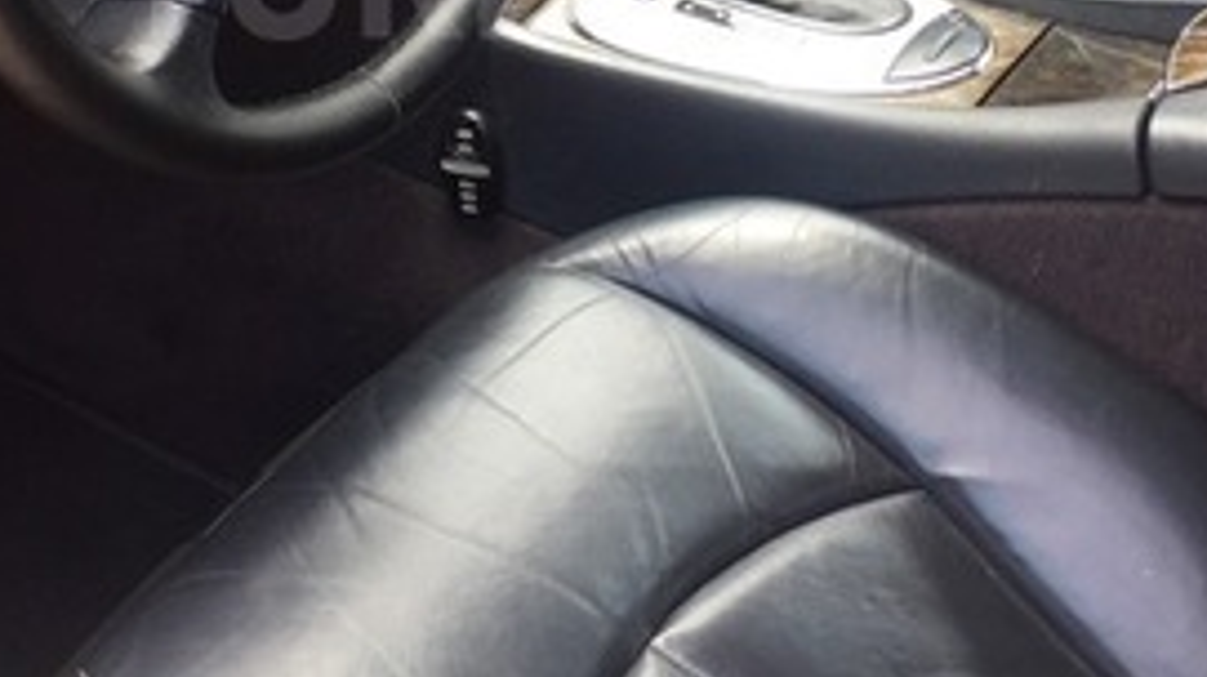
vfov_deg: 15.3
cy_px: -29
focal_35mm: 77
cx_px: 570
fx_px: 2463
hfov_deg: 27.5
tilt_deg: -30.9
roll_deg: -4.6
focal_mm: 4.15
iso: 32
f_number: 2.2
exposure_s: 1/100
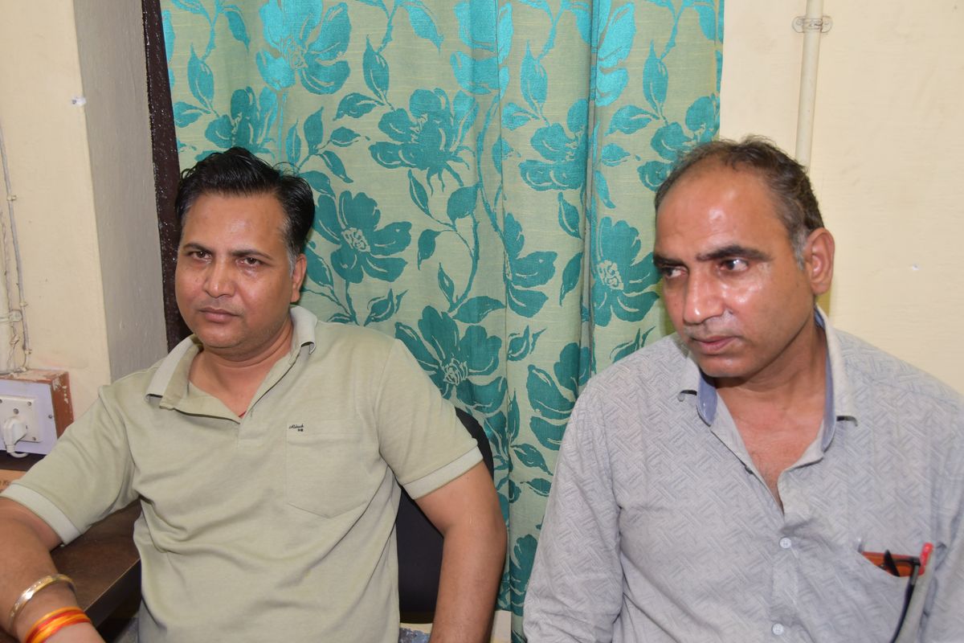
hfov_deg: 48.5
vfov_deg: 33.4
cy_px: 322
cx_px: 482
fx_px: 1071
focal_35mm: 40
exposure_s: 1/60
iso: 800
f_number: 4
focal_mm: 27
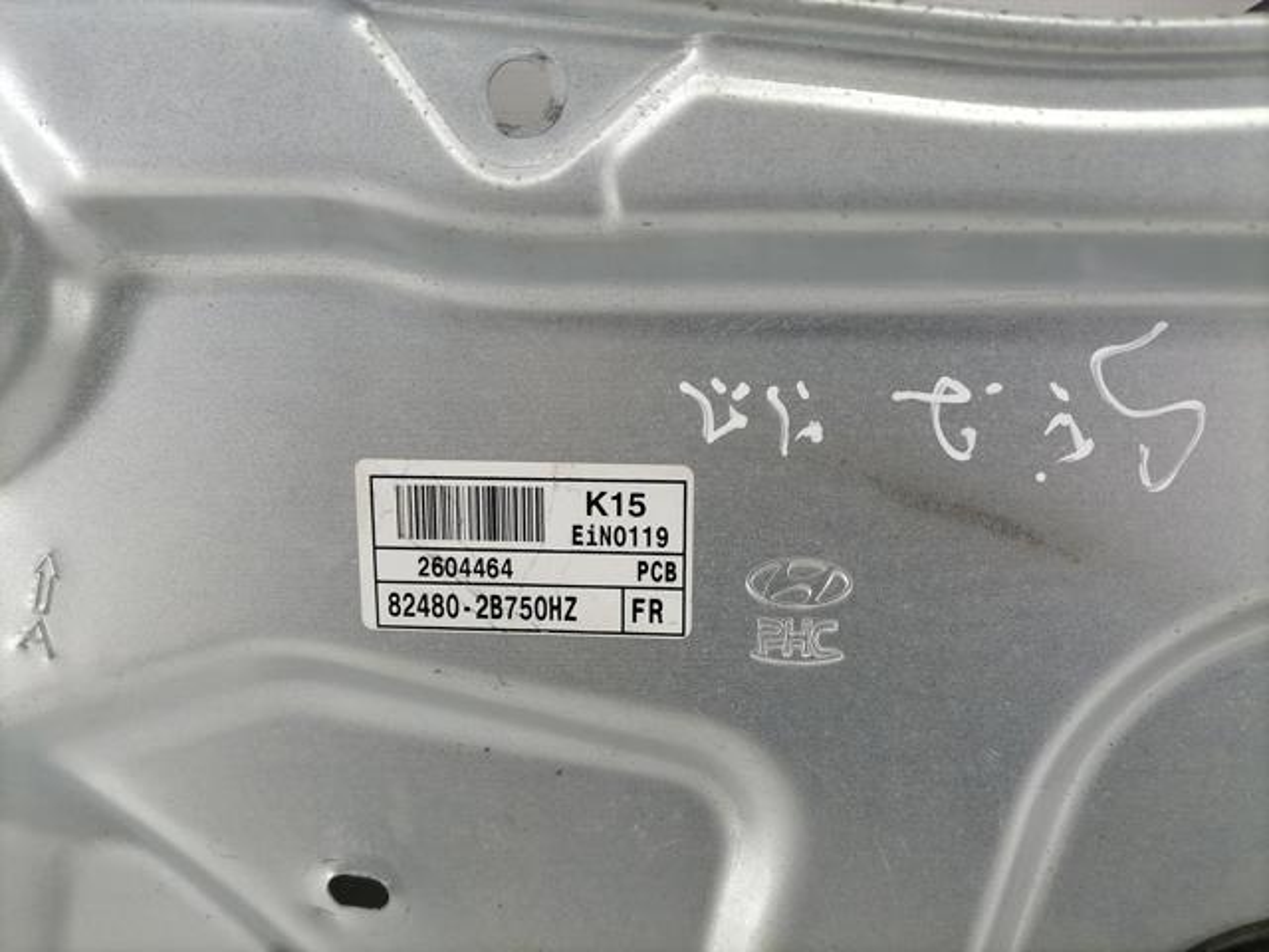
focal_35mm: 26
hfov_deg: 67.3
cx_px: 634
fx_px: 953
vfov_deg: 53.1
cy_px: 476
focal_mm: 5.4
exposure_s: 1/60
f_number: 1.8
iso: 64
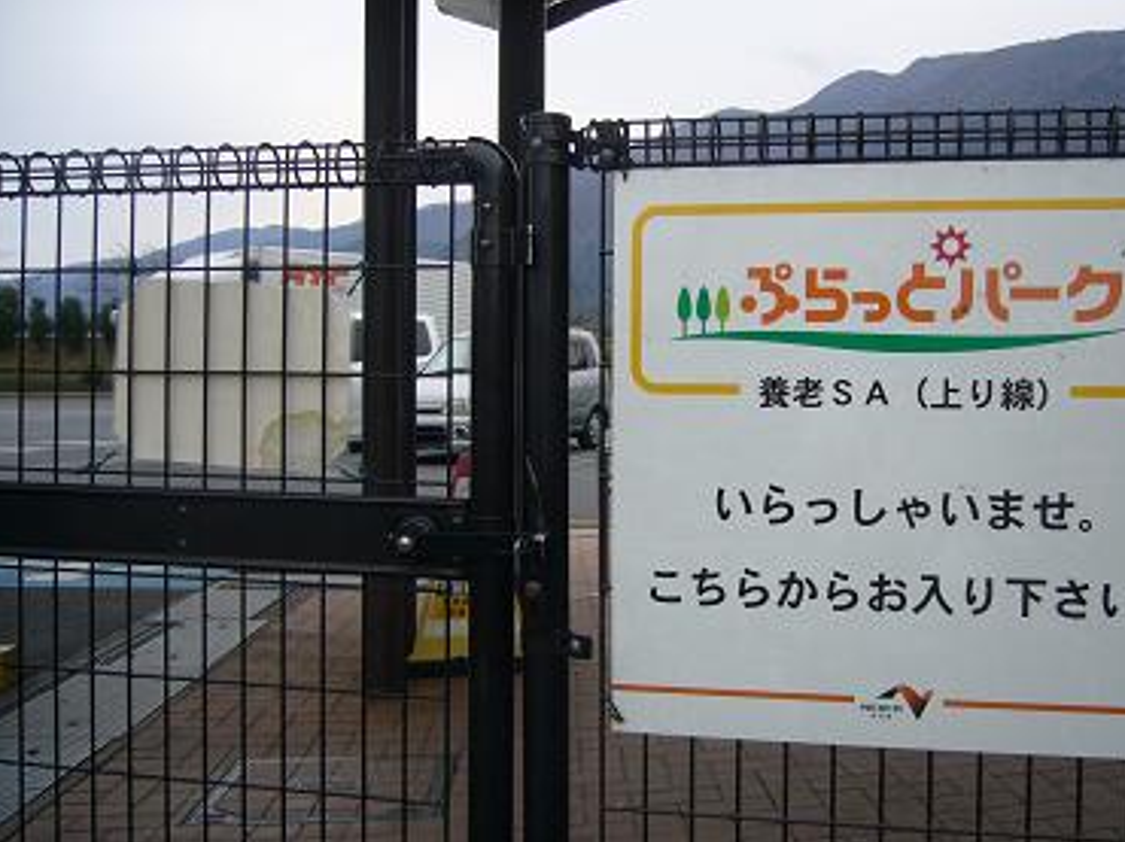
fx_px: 1299
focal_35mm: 40
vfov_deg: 35.9
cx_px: 634
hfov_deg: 46.7
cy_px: 430
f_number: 2.8
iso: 80
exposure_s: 1/400
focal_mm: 5.8
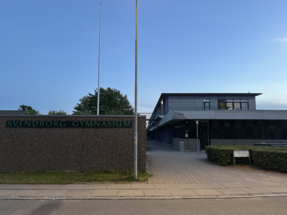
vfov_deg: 56.8
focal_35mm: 24
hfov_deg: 71.6
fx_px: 199
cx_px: 144
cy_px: 108
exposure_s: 1/50
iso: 250
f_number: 1.78
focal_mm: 6.86
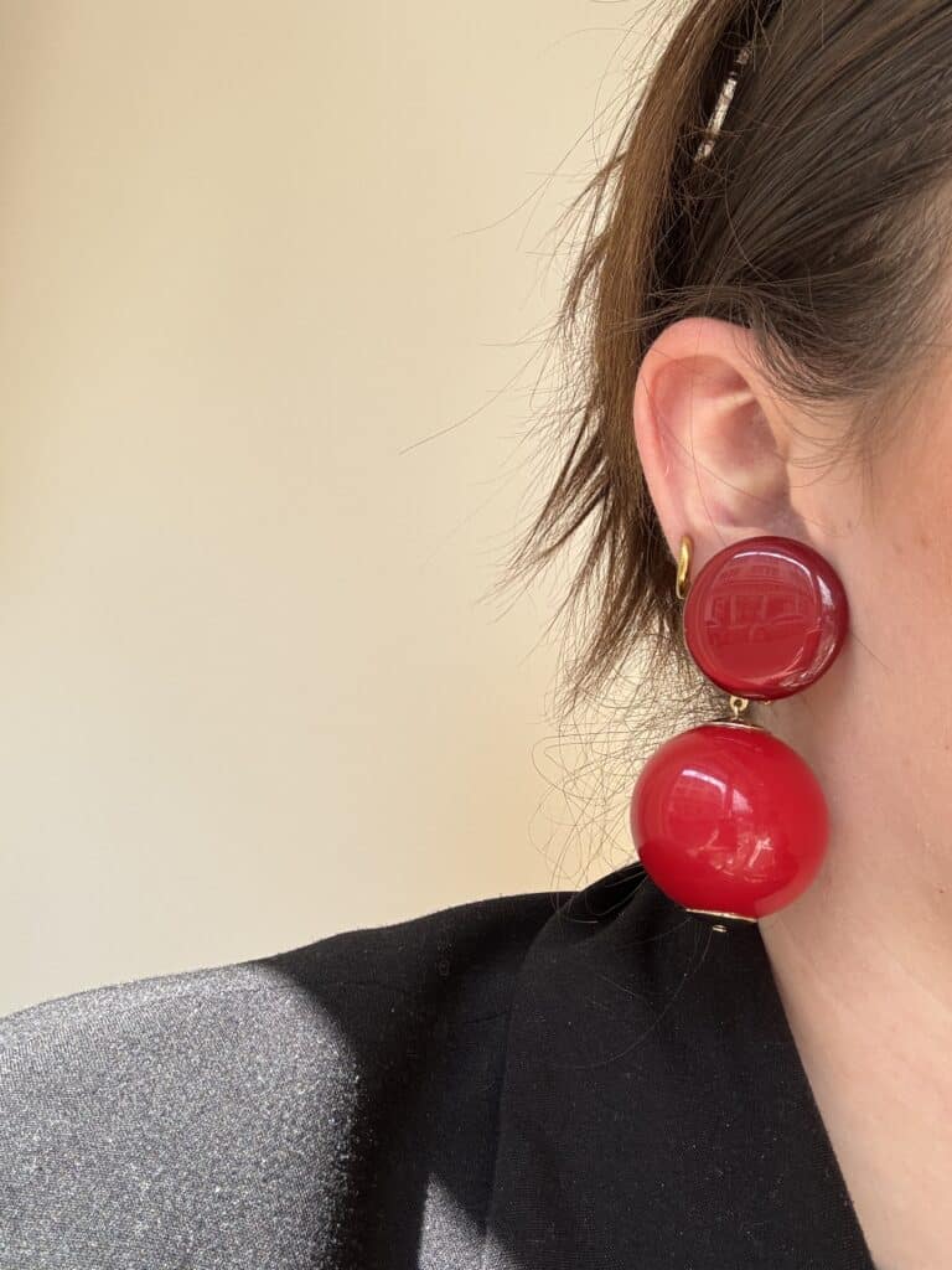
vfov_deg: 60.0
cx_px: 476
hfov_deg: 46.8
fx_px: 1100
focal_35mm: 30
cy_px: 635
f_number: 1.9
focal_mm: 2.69
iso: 20
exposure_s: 1/128
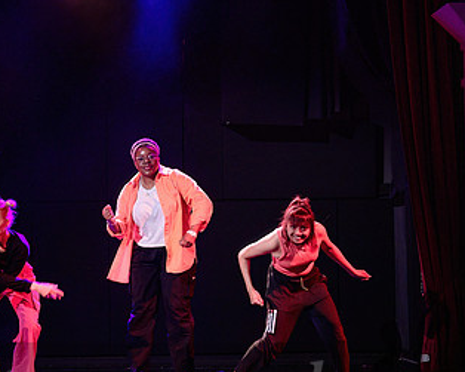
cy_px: 238
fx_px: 2353
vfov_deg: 9.0
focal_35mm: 171
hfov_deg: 11.3
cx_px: 183
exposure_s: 1/160
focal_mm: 80
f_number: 2.8
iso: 1600
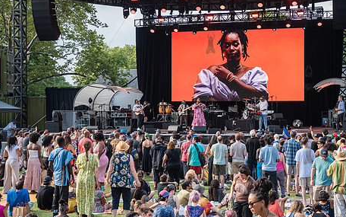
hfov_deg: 35.5
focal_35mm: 57
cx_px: 210
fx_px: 537
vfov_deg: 22.7
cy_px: 114
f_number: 4.5
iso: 2000
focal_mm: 44
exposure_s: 1/1000
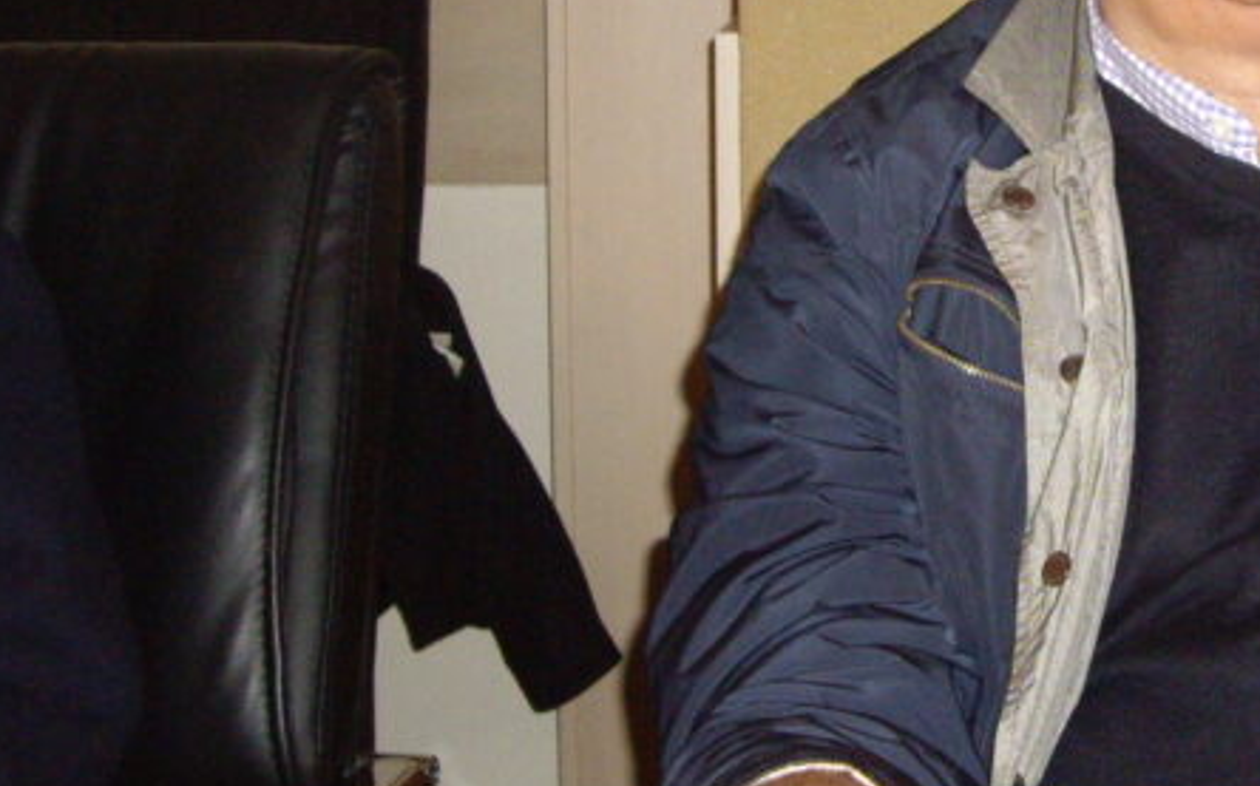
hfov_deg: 21.6
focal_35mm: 93
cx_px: 1215
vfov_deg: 14.0
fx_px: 3192
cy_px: 187
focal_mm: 7.9
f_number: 2.8
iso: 400
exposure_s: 1/40
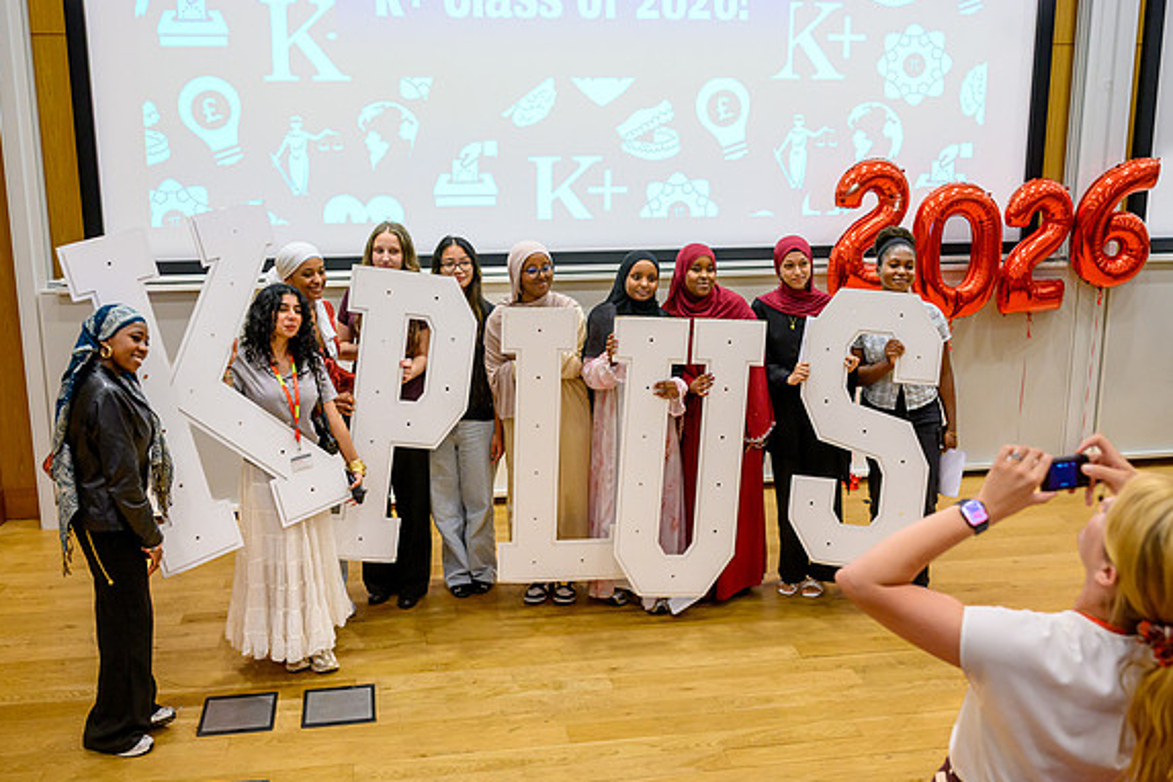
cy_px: 390
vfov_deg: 36.9
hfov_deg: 53.1
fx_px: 1173
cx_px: 581
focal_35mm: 36
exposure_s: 1/500
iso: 3200
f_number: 2.8
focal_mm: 35
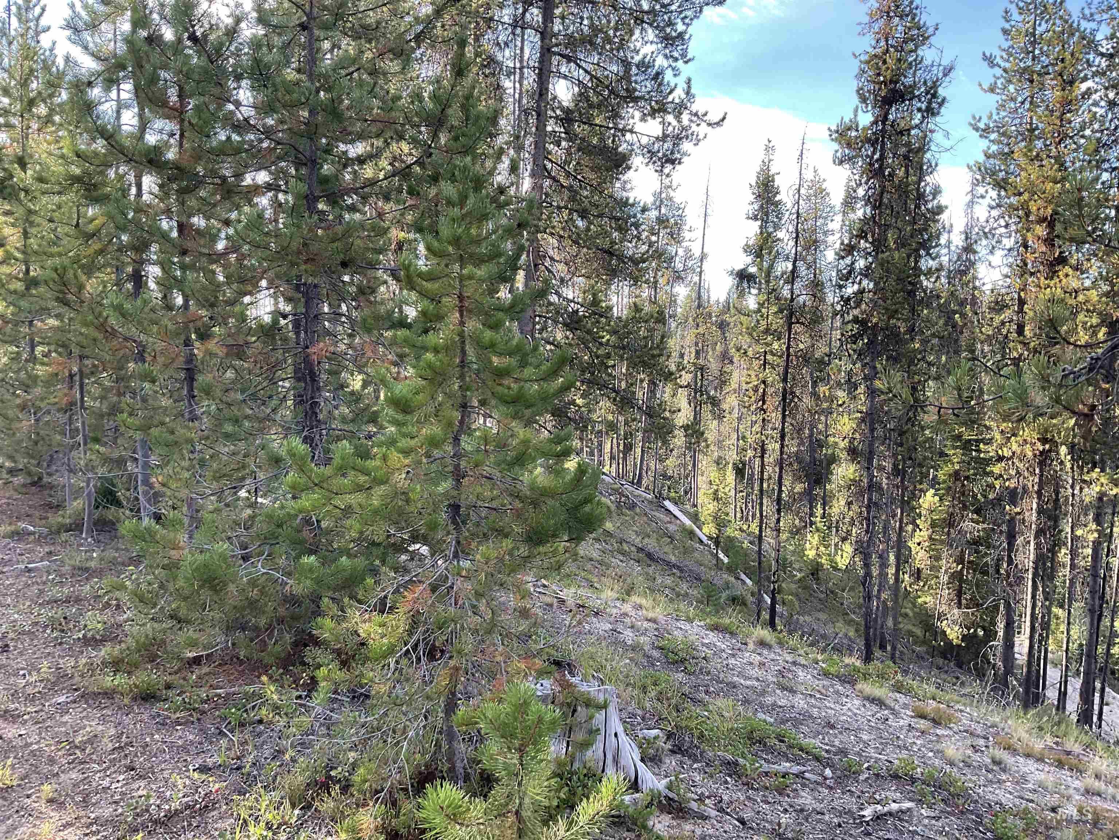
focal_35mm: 29
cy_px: 420
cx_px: 560
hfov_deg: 61.7
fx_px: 937
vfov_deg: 48.2
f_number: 1.8
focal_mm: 3
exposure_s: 1/120
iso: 25
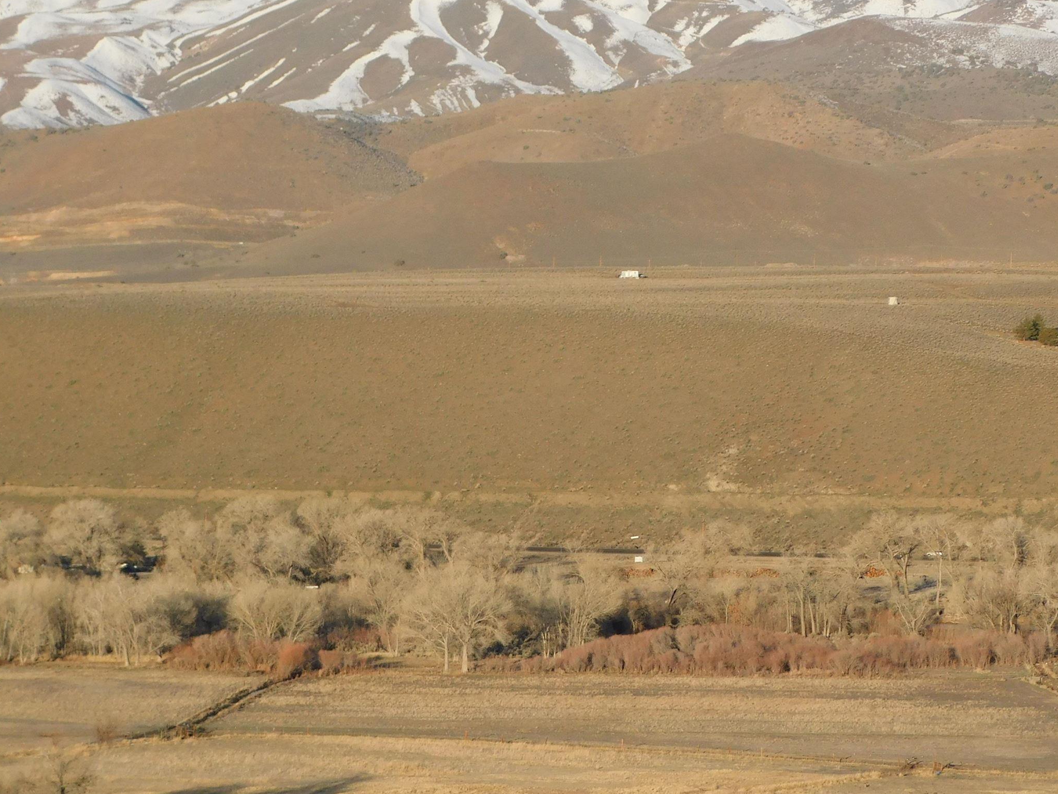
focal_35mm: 173
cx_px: 549
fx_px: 5288
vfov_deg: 8.6
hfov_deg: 11.4
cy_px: 221
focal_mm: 20.3
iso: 125
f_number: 4.8
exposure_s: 1/500
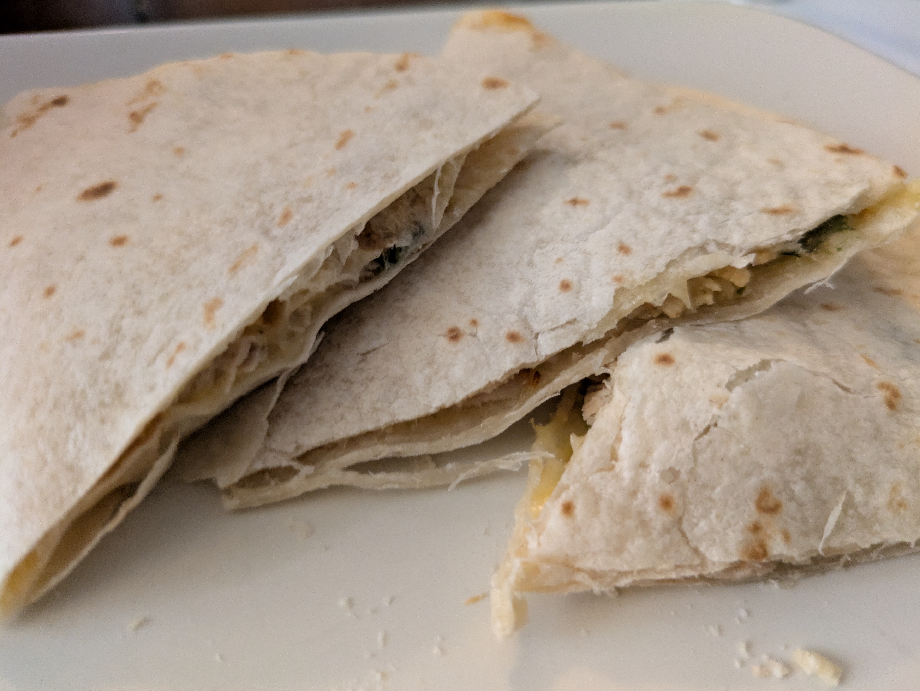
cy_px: 338
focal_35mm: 26
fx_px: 691
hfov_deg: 67.3
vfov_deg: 53.1
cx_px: 469
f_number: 1.89
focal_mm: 5.43
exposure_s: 1/24
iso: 886
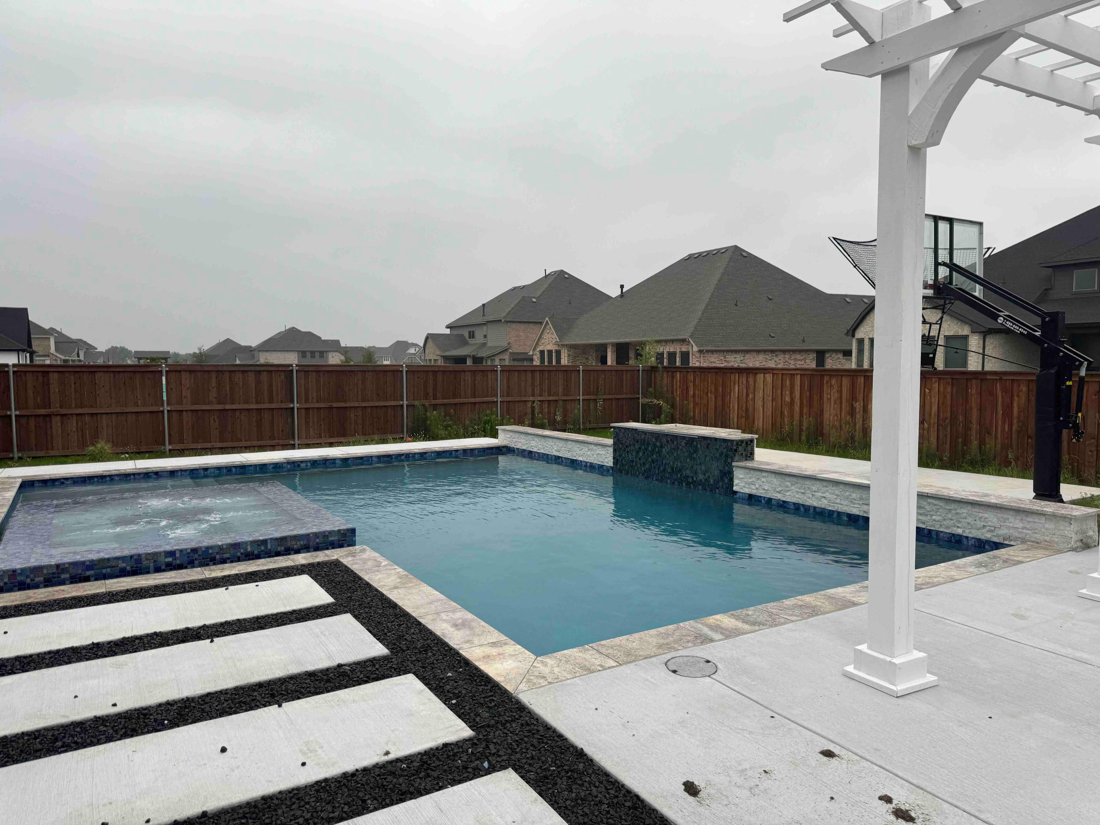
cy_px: 412
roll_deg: +0.2
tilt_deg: -4.6
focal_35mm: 24
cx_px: 550
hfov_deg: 71.6
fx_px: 763
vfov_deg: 56.8
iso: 64
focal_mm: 6.76
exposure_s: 1/257
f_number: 1.78
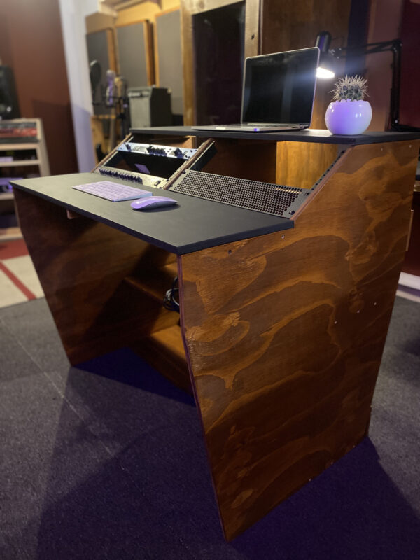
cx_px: 210
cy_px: 280
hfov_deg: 53.1
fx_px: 421
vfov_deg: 67.3
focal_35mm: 26
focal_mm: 4.25
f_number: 1.8
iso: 800
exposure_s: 1/24
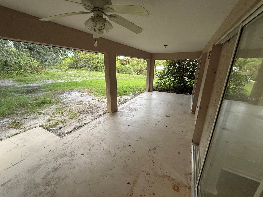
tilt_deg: -16.2
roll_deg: -0.9
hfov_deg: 102.1
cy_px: 98
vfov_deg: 85.7
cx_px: 132
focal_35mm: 14
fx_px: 106
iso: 400
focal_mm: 2.22
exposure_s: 1/98
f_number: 2.2
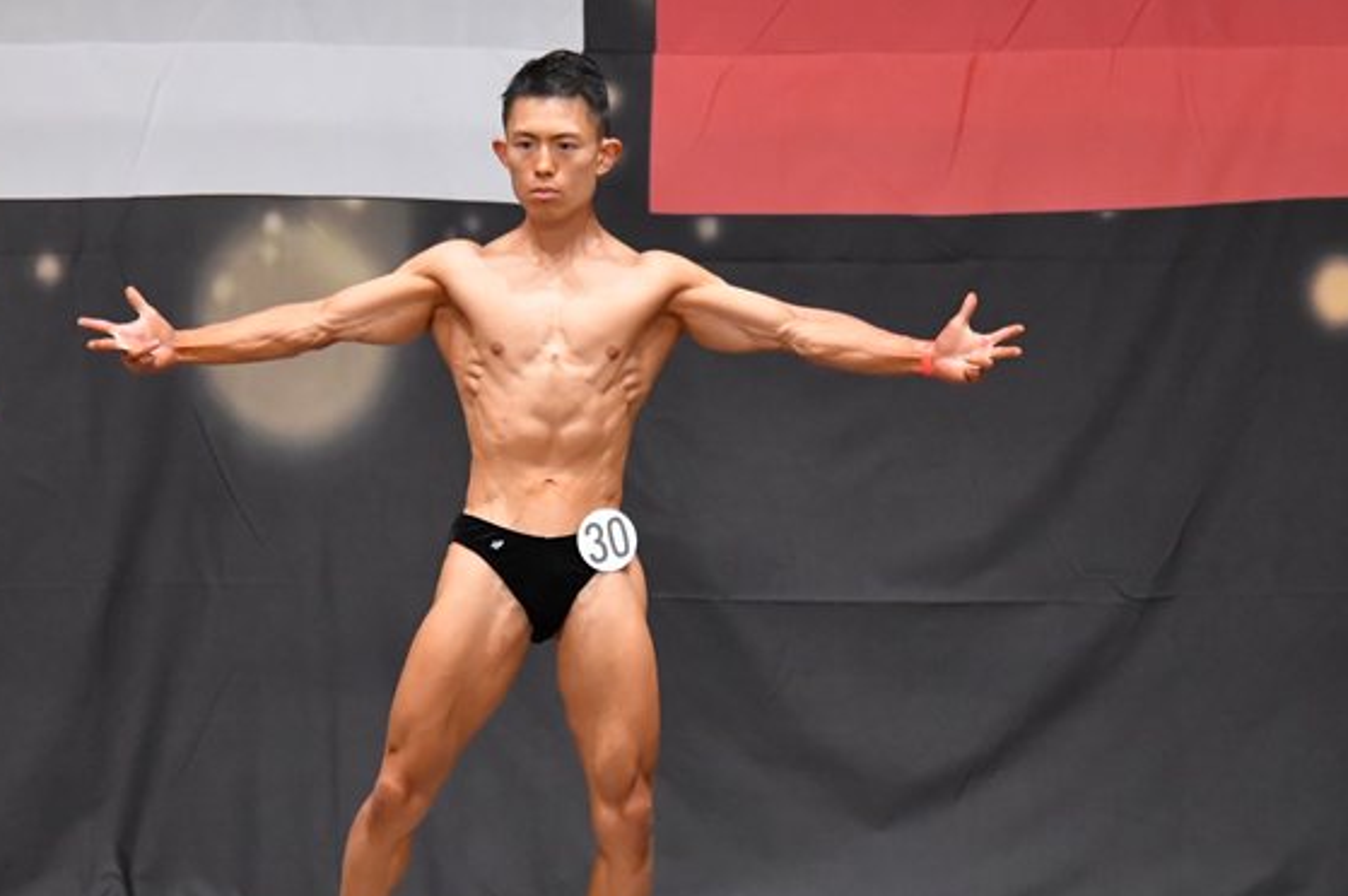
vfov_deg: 4.6
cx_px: 438
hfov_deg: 6.8
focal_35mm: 301
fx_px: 11264
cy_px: 580
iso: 6400
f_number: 5.6
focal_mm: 145
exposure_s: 1/400
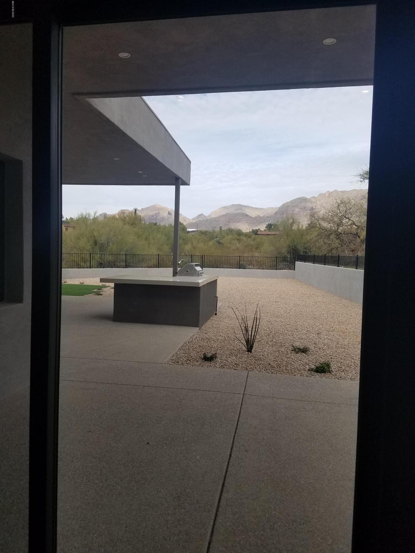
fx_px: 416
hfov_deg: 53.1
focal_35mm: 26
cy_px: 276
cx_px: 208
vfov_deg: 67.3
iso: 50
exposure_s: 1/1144
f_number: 1.7
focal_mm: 4.2
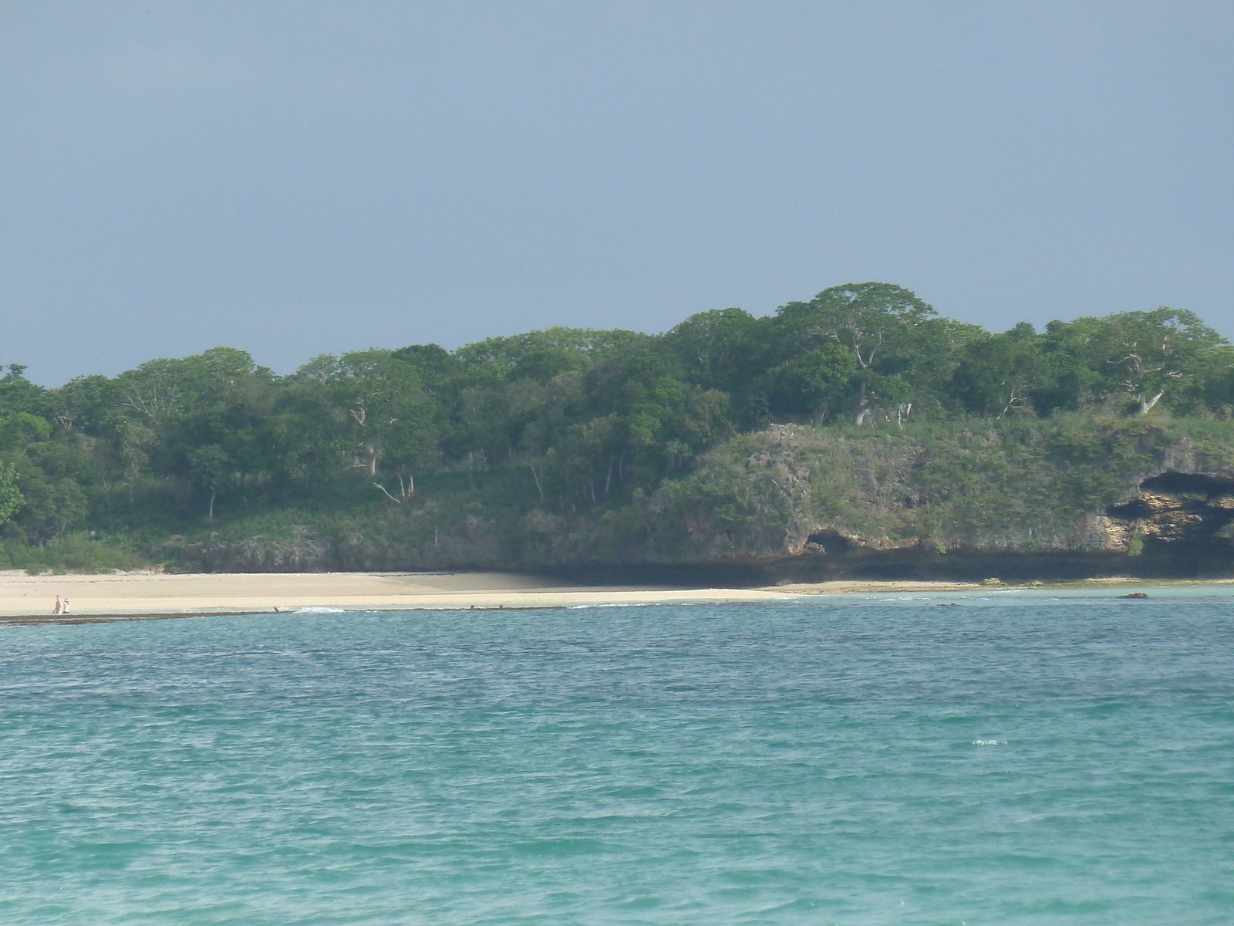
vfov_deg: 3.7
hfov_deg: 5.0
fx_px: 14224
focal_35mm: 399
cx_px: 617
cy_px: 463
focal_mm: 49.2
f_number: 4.9
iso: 80
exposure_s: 1/320
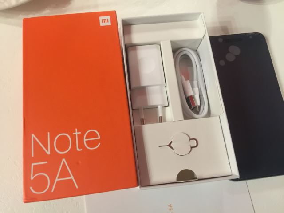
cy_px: 106
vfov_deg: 48.2
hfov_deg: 61.7
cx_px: 142
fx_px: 238
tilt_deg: -74.1
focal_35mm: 29
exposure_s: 1/8
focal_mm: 4.15
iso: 125
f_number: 2.2
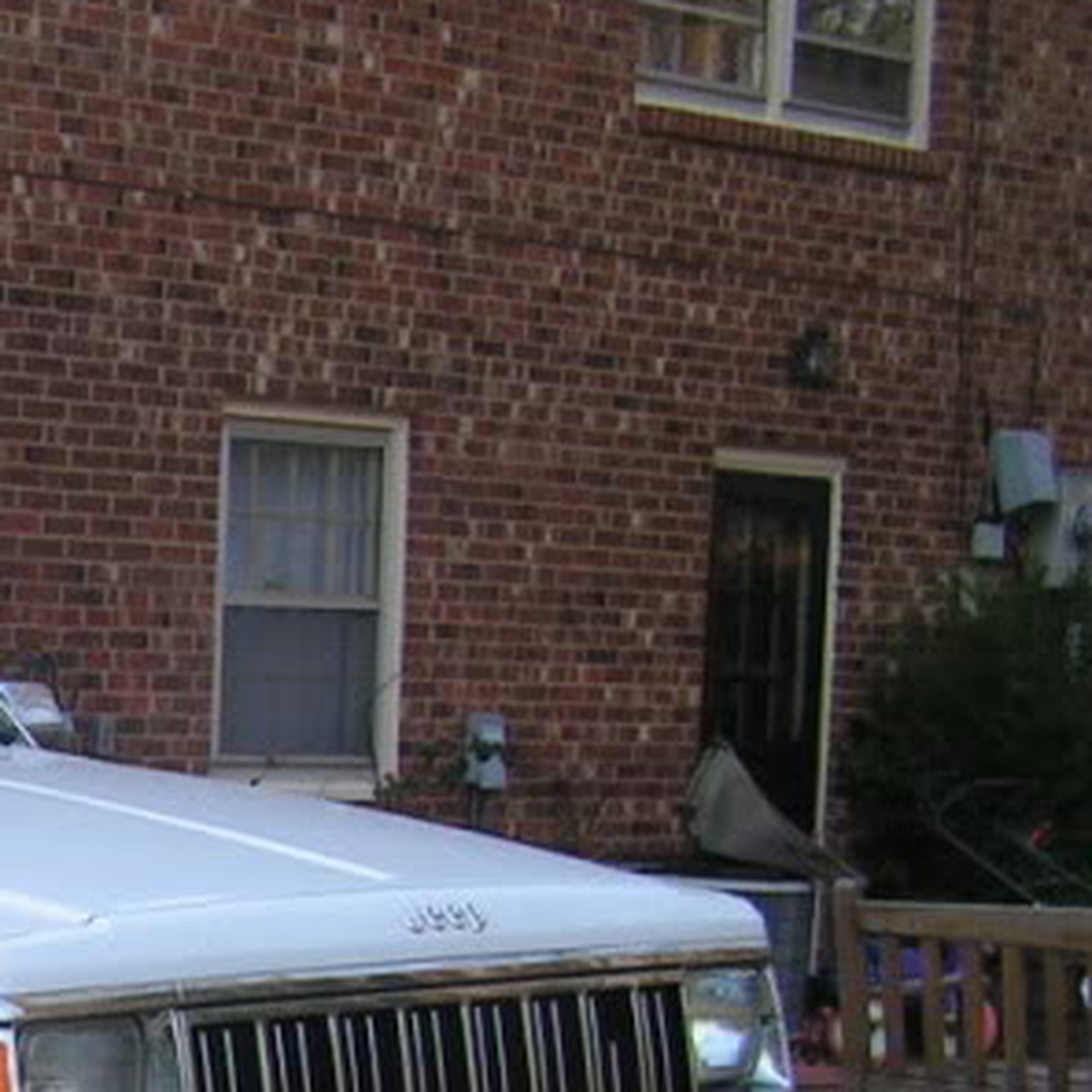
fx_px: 4140
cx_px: -620
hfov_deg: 13.9
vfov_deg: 14.7
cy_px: 1125
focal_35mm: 116
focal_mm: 6.3
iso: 50
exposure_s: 1/50
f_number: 4
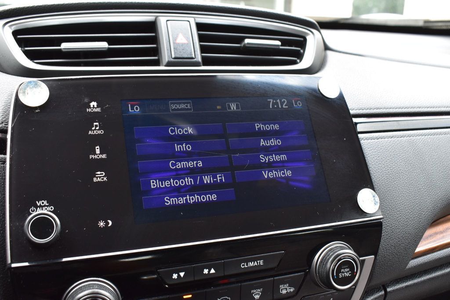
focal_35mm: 38
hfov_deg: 51.3
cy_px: 150
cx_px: 225
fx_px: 469
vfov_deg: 35.5
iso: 400
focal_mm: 25
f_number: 7.1
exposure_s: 1/40
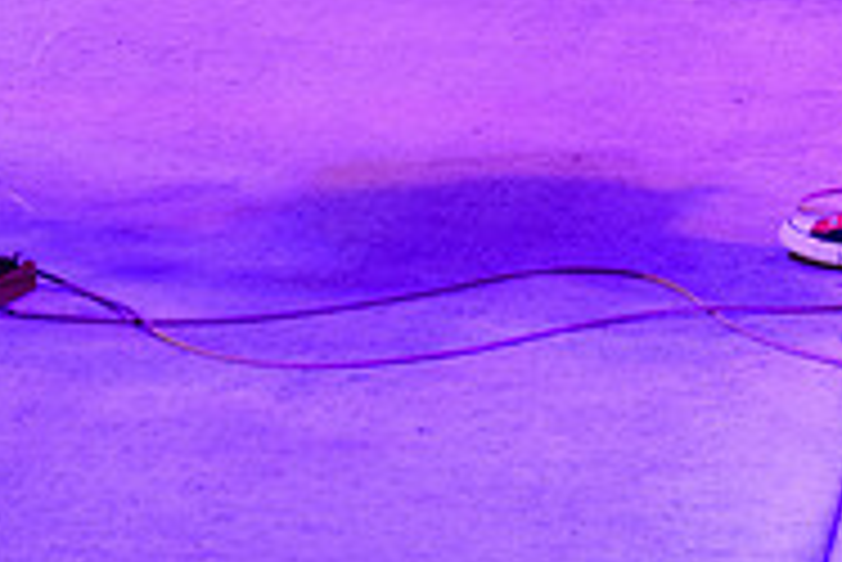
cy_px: -396
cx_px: 538
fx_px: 3488
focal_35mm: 149
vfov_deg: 8.9
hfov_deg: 13.8
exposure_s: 1/200
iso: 12800
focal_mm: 62
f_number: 7.1
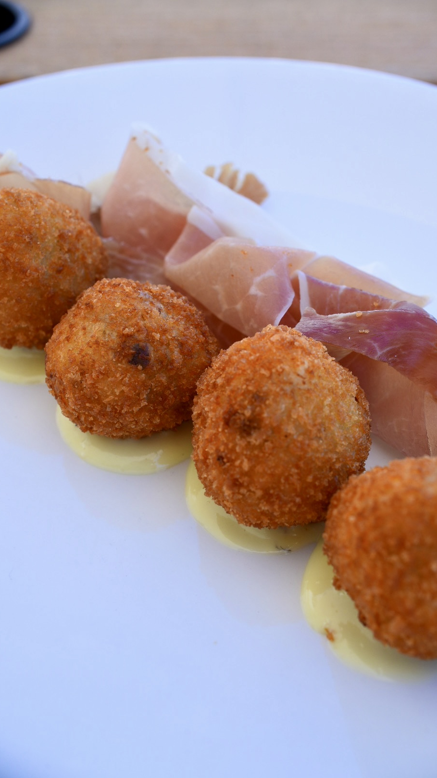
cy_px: 389
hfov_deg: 28.3
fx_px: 865
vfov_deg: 48.4
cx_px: 245
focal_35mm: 42
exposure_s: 1/250
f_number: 11
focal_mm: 40
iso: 400
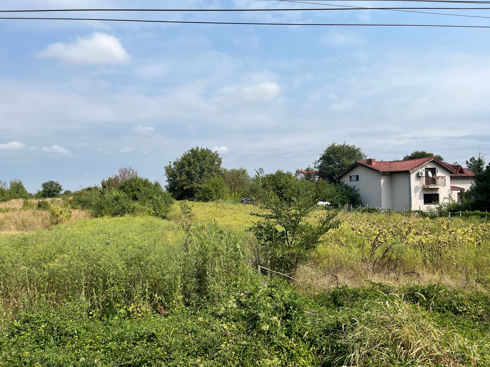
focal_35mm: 26
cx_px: 245
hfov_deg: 67.3
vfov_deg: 53.1
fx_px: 368
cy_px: 184
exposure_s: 1/5076
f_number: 1.6
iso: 50
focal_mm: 5.1
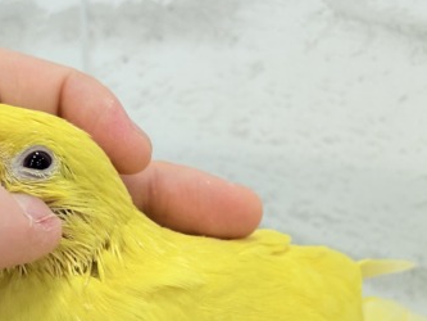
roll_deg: +1.7
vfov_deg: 14.8
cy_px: 212
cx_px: 218
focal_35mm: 100
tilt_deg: -16.2
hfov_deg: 19.6
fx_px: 1234
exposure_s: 1/100
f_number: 1.6
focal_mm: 5.96
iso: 64
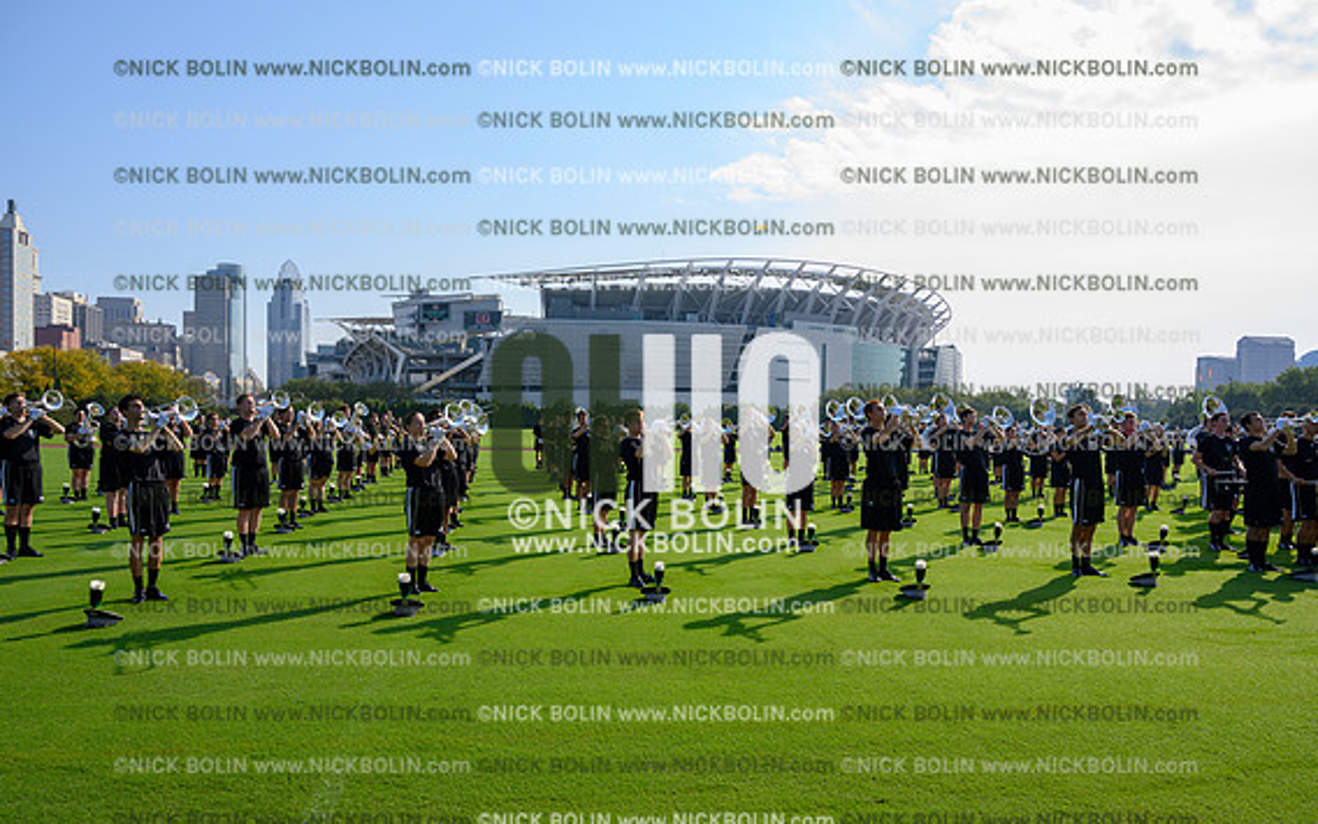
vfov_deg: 49.2
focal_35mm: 25
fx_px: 898
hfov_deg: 72.5
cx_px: 654
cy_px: 444
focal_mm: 24
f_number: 7.1
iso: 80
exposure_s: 1/200
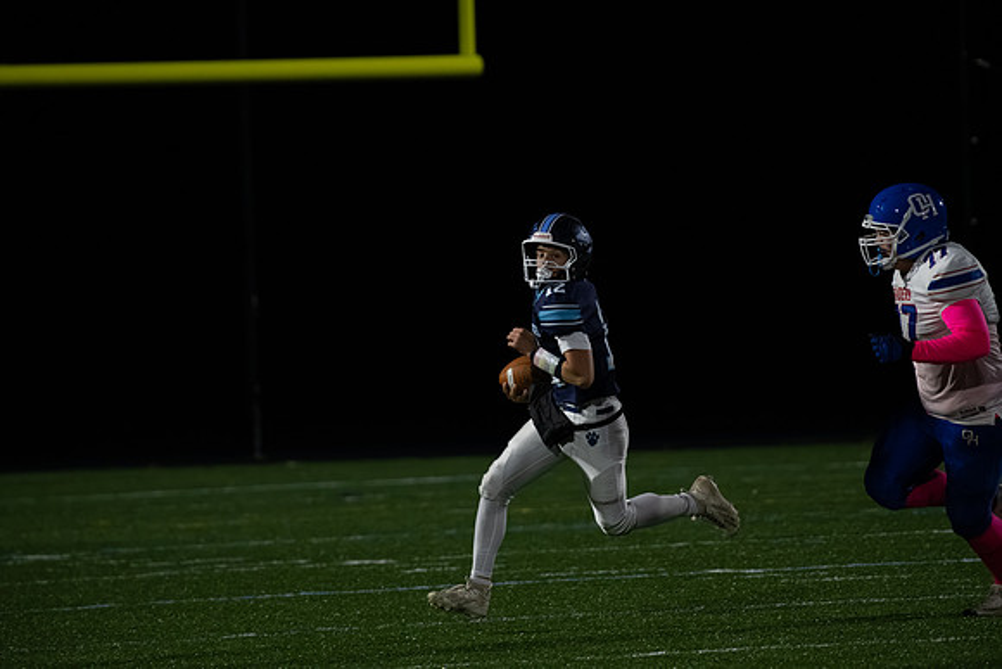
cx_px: 501
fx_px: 11414
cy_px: 334
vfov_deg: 3.4
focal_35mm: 410
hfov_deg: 5.0
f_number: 5.6
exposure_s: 1/1000
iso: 6400
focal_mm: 410
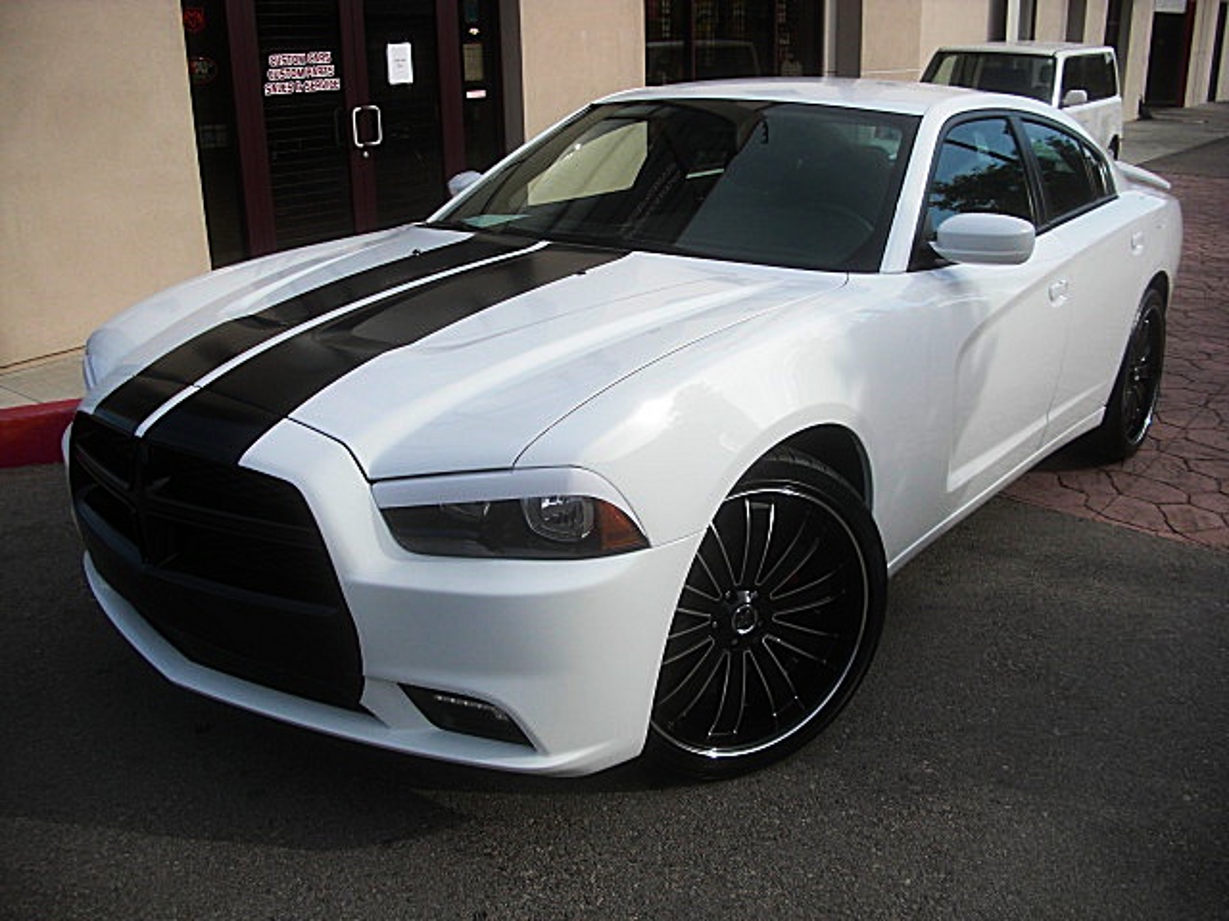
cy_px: 460
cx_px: 614
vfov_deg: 39.7
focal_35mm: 36
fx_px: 1278
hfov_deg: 51.4
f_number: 2.8
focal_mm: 6.3
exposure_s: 1/800
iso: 50
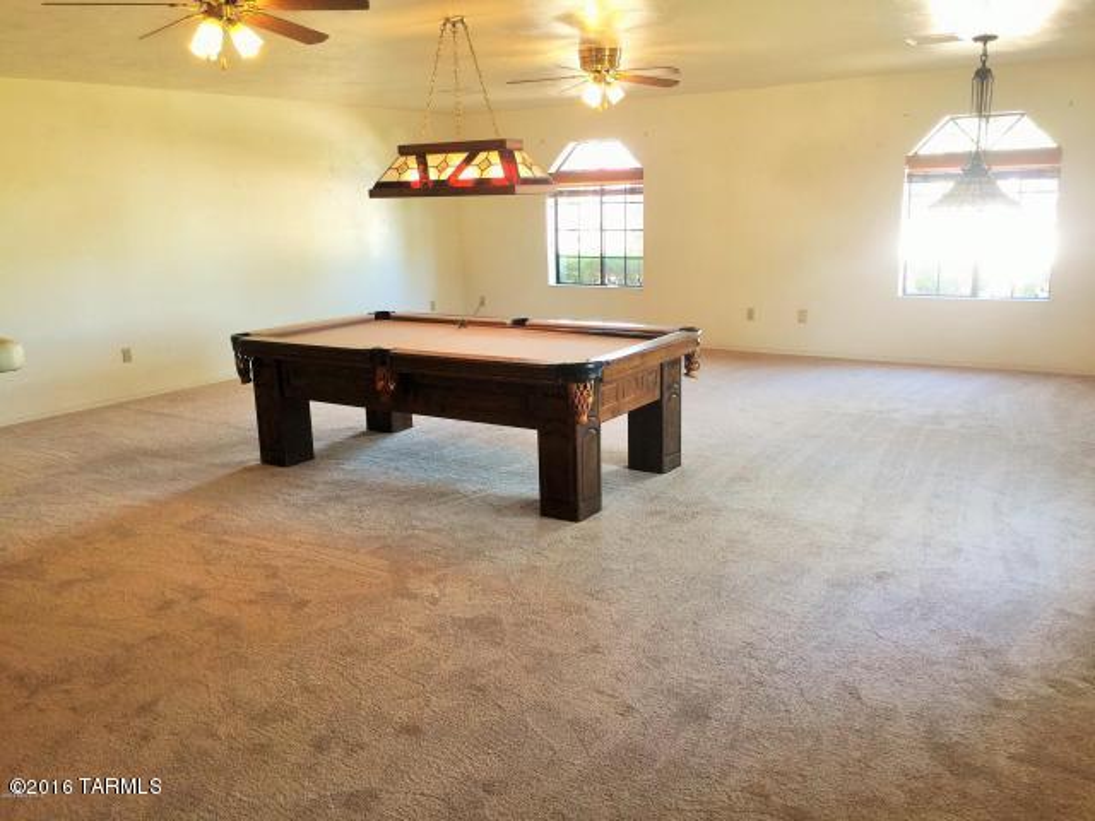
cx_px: 548
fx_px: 917
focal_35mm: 29
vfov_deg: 48.2
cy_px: 410
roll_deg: +1.1
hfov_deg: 61.7
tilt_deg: -12.4
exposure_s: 1/15
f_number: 2.2
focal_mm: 4.15
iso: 32
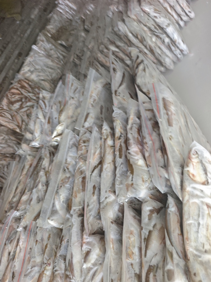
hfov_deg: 56.8
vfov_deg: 71.6
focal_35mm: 24
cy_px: 141
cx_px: 106
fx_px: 195
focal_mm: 5.84
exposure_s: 1/50
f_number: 1.6
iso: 500
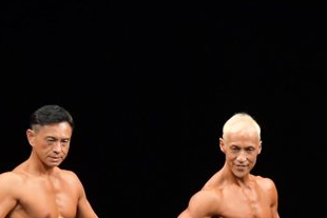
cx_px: 362
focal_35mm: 562
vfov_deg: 2.4
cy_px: 265
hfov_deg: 3.7
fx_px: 5107
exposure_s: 1/400
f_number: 5.6
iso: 3200
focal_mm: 150
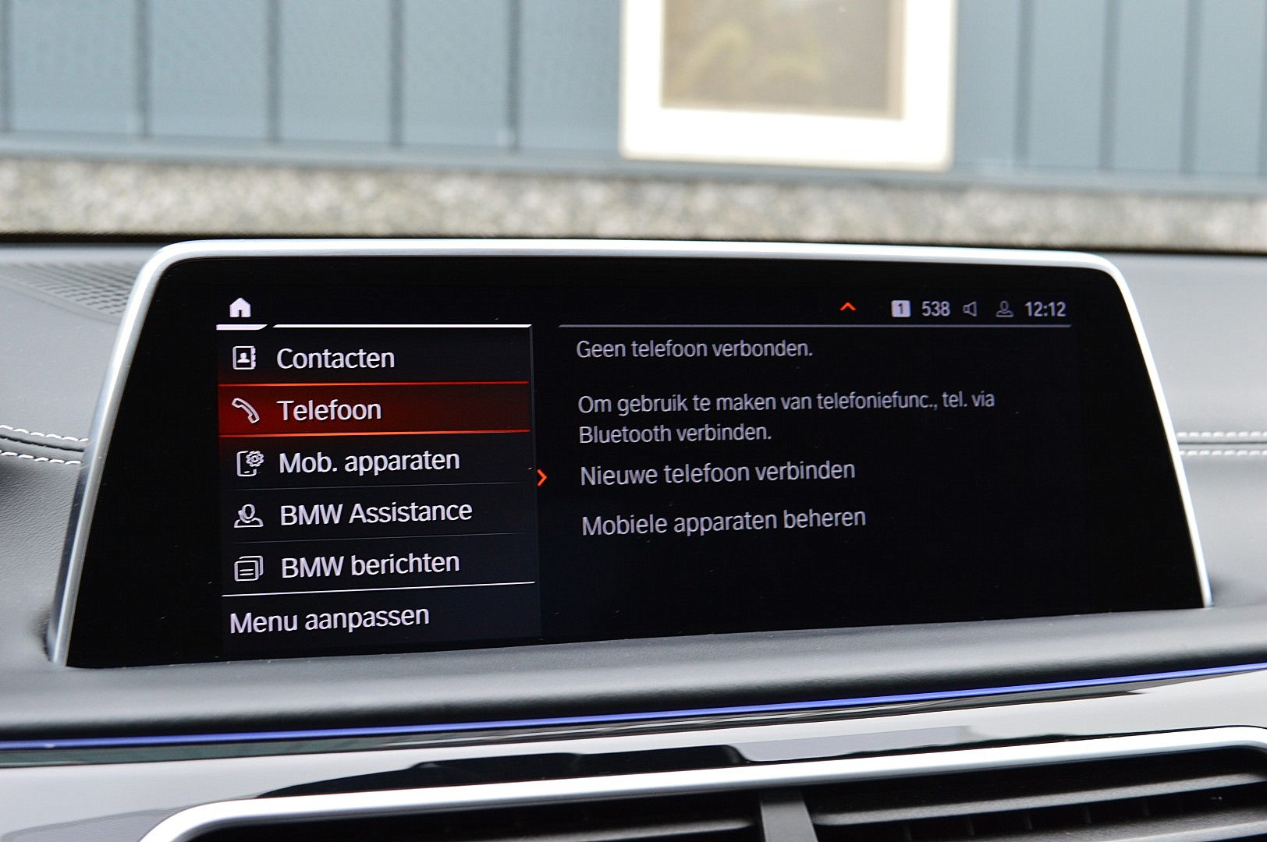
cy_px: 421
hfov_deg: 38.9
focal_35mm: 51
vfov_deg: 26.4
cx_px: 634
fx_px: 1793
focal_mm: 34
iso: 800
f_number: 6.3
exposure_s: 1/60
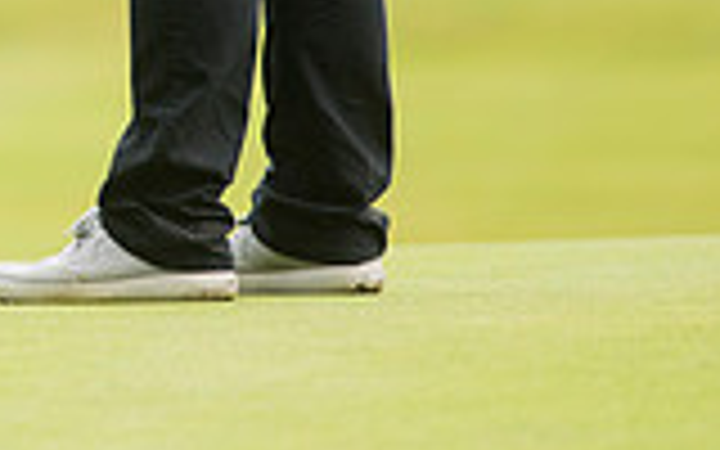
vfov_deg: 1.2
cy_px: -398
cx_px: -256
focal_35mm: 1107
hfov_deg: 1.9
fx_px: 21722
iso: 500
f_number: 4.5
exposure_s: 1/1250
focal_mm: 300
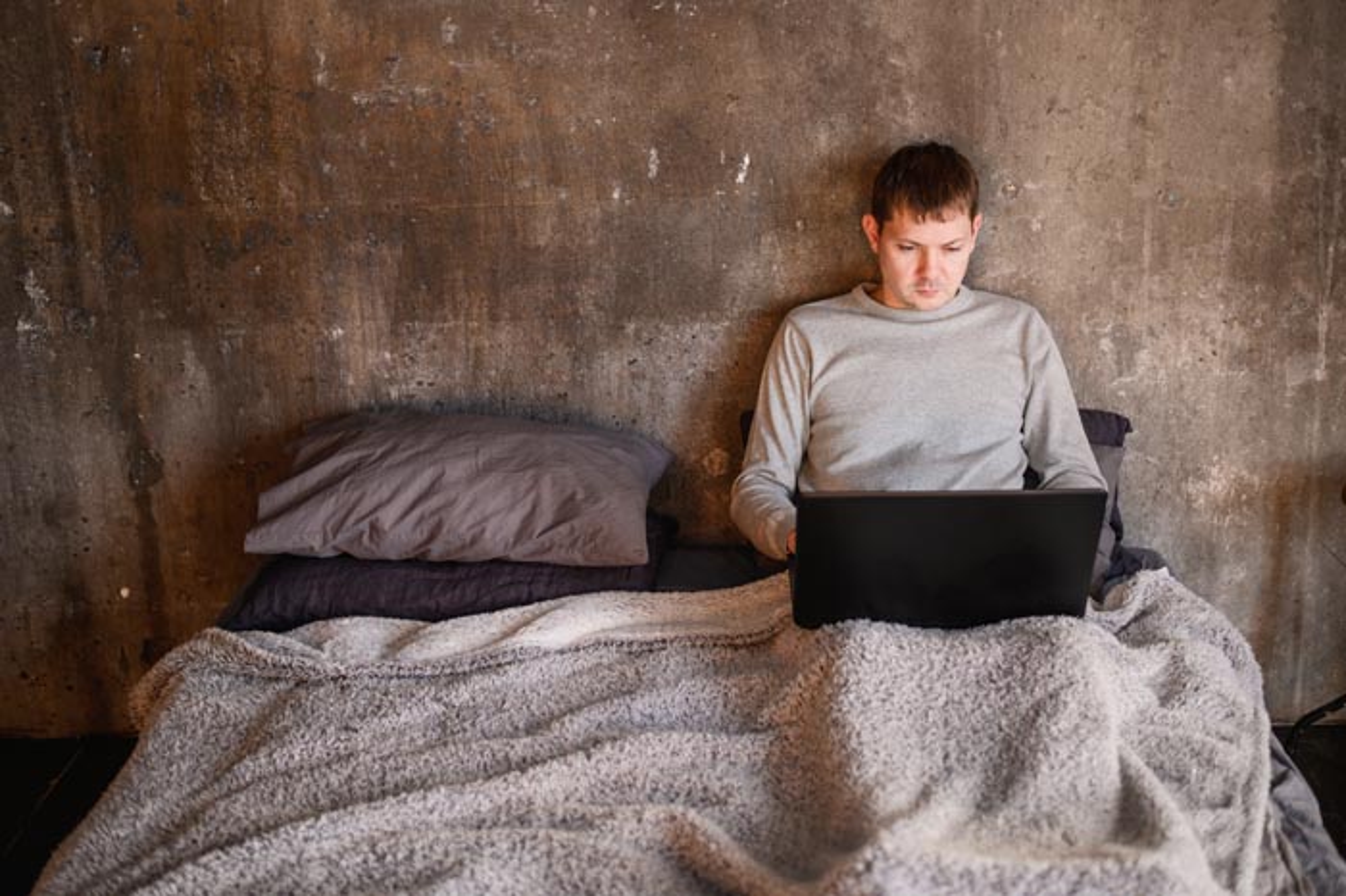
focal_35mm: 50
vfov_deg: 27.0
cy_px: 448
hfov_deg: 39.6
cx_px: 673
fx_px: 1868
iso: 500
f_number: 1.8
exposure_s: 1/40
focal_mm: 50
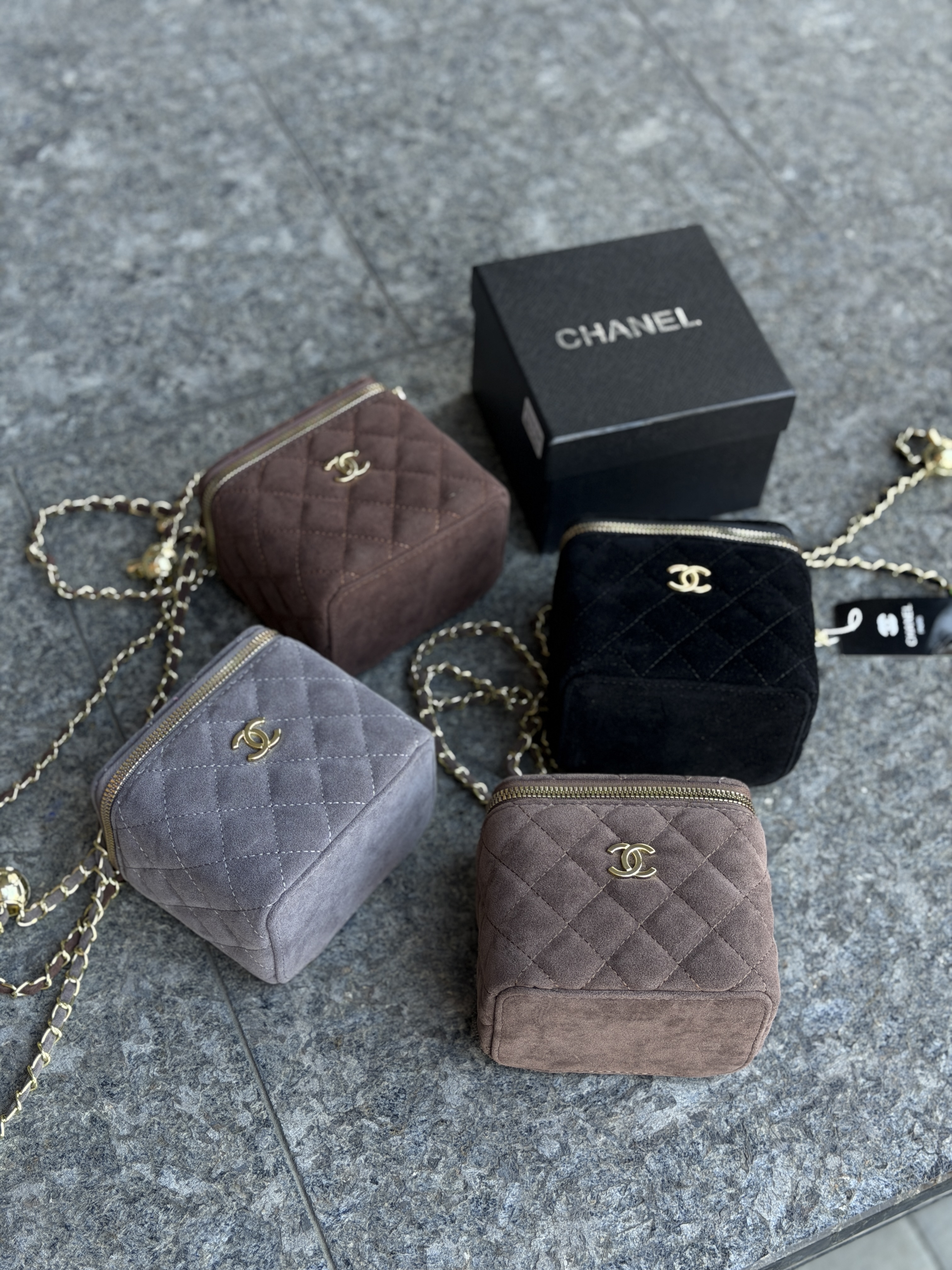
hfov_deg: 30.3
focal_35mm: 48
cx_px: 476
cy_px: 635
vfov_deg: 39.7
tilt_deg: -53.1
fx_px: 1760
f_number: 1.78
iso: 80
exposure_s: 1/121
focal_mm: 6.76
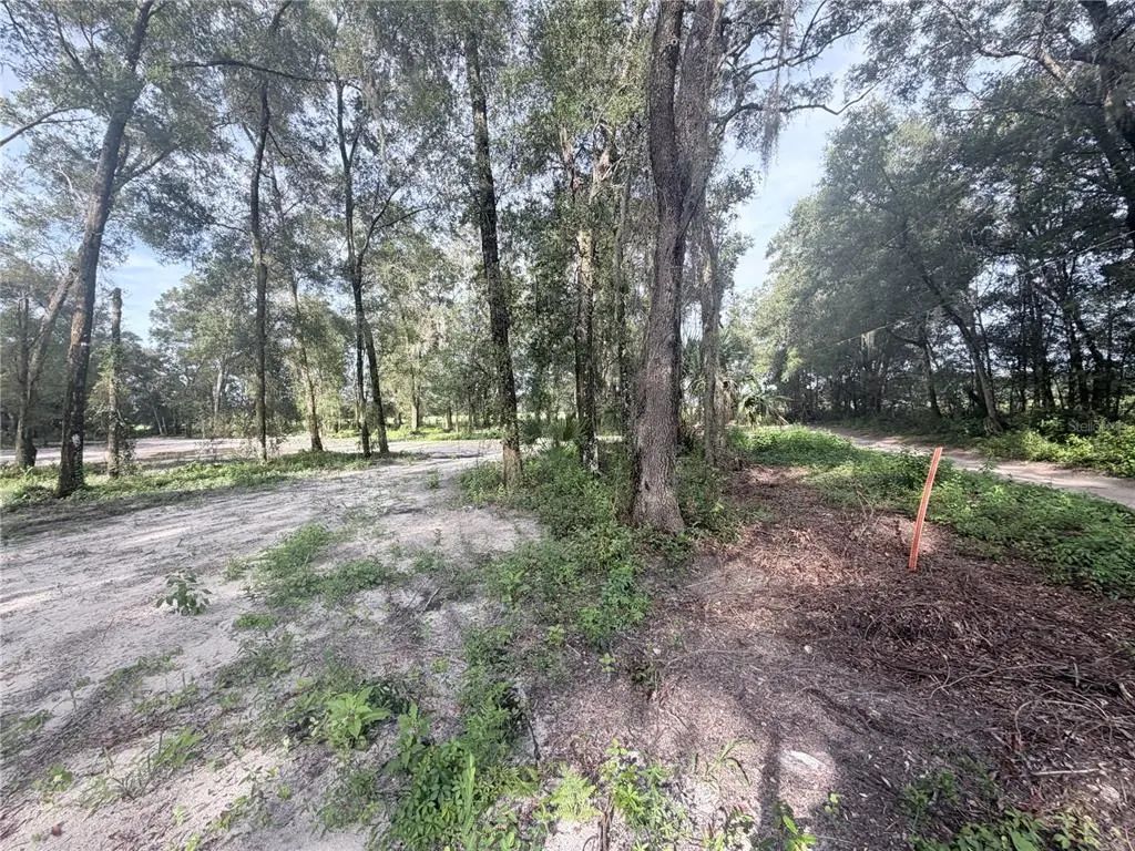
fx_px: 459
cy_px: 426
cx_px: 568
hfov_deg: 102.1
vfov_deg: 85.7
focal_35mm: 14
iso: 50
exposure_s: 1/355
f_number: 2.2
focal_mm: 2.22
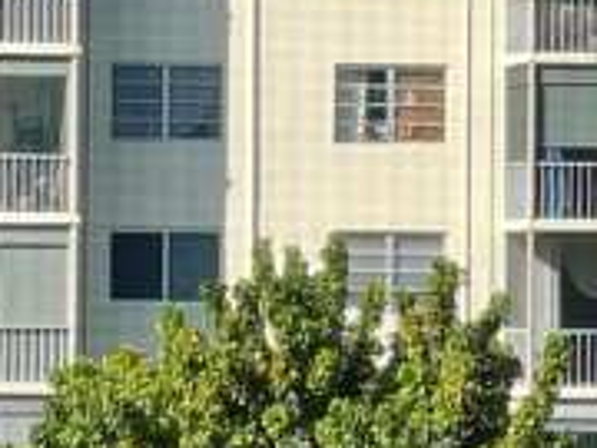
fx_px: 5916
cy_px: 475
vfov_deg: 4.3
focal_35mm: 343
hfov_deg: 5.8
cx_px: 93
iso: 32
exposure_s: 1/488
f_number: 2.8
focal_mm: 9
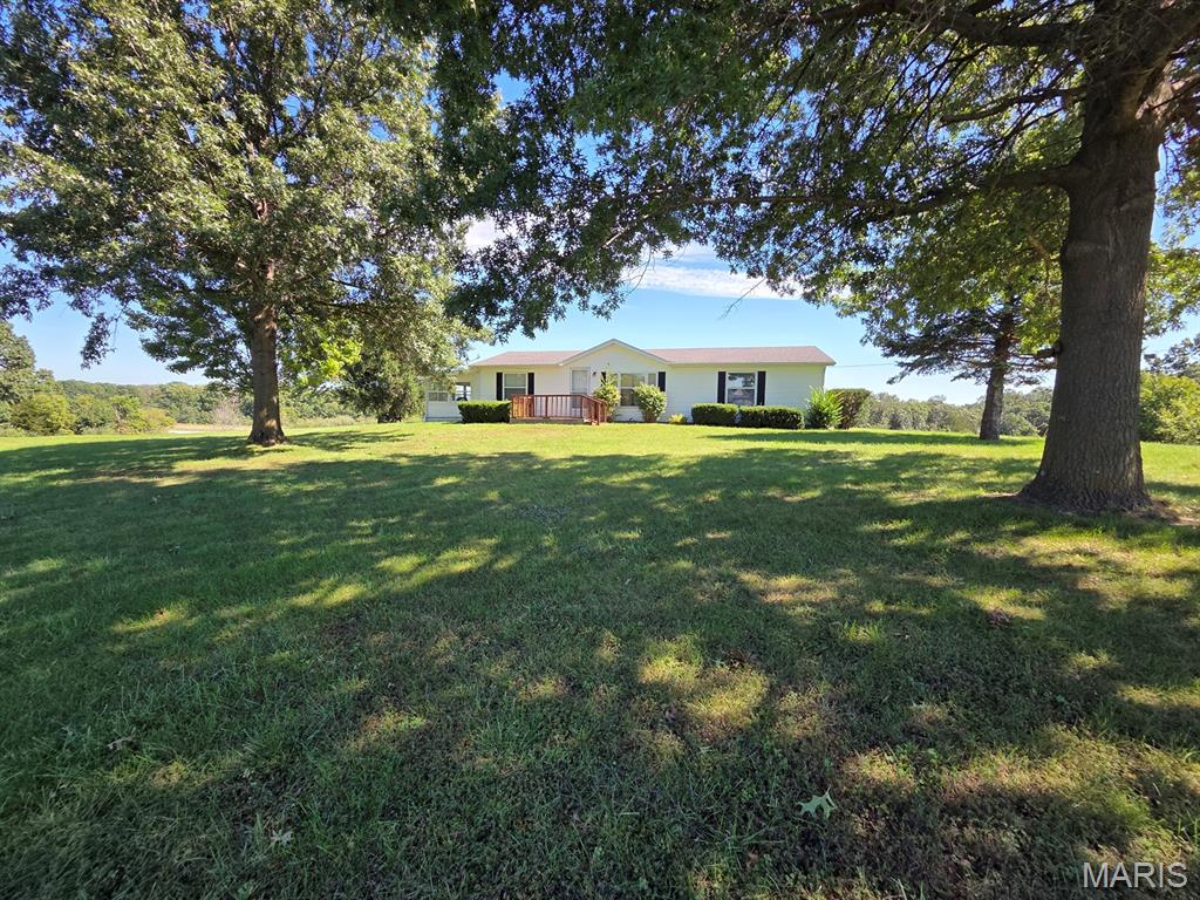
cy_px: 450
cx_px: 600
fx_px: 451
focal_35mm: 13
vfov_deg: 89.9
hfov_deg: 106.2
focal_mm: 2.2
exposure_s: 1/640
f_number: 2.2
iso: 50
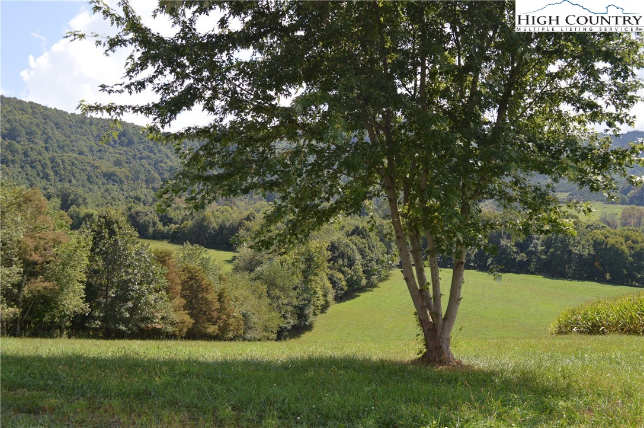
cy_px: 214
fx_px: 643
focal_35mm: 36
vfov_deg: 36.8
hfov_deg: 53.2
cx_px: 322
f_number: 6.3
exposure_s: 1/200
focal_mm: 24
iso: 100
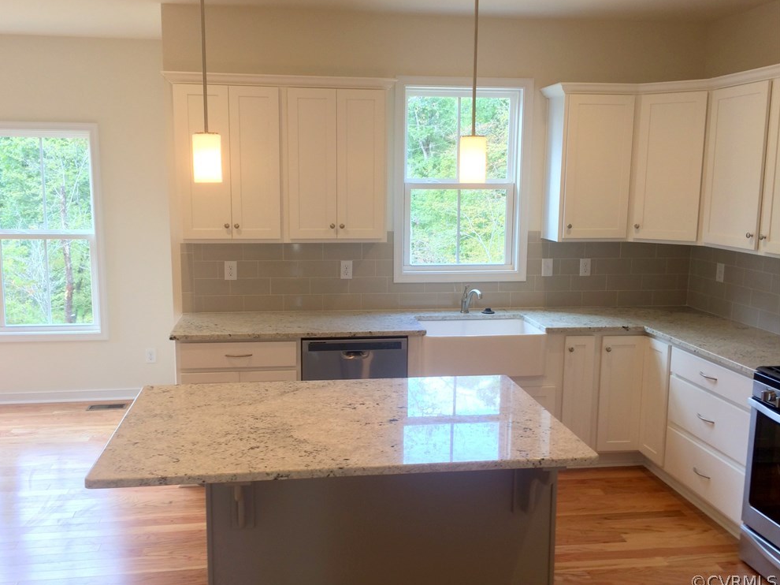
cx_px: 378
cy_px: 292
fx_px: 676
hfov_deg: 60.0
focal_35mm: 30
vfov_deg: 46.8
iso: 40
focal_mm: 4.15
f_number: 2.2
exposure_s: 1/30
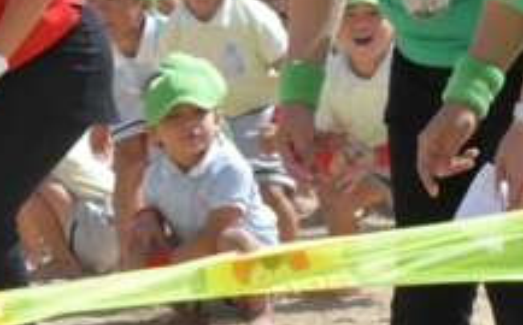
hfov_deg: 4.5
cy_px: 308
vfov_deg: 2.9
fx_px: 6534
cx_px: -342
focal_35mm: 459
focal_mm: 85
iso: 4000
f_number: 16
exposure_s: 1/4000
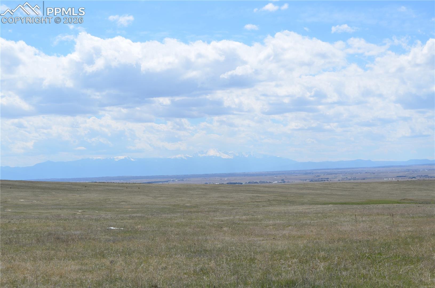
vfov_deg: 18.8
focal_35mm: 72
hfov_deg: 28.1
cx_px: 218
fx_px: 868
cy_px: 144
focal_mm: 48
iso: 100
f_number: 10
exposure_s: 1/400
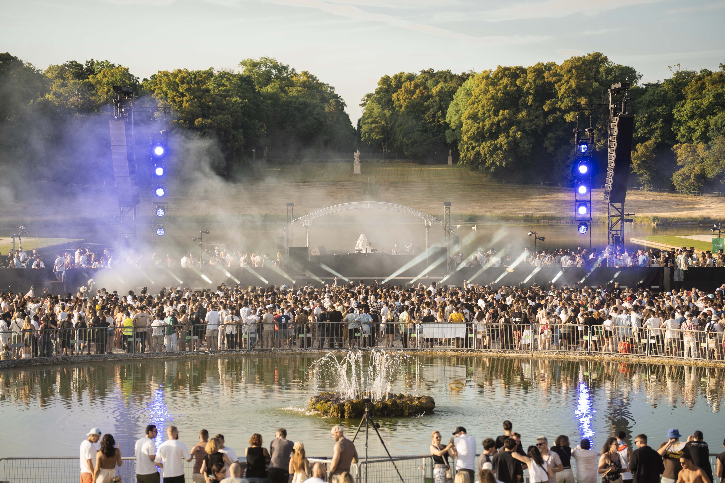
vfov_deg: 12.9
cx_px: 362
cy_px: 242
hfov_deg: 19.3
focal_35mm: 106
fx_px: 2135
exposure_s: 1/400
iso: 100
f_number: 2.8
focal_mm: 106
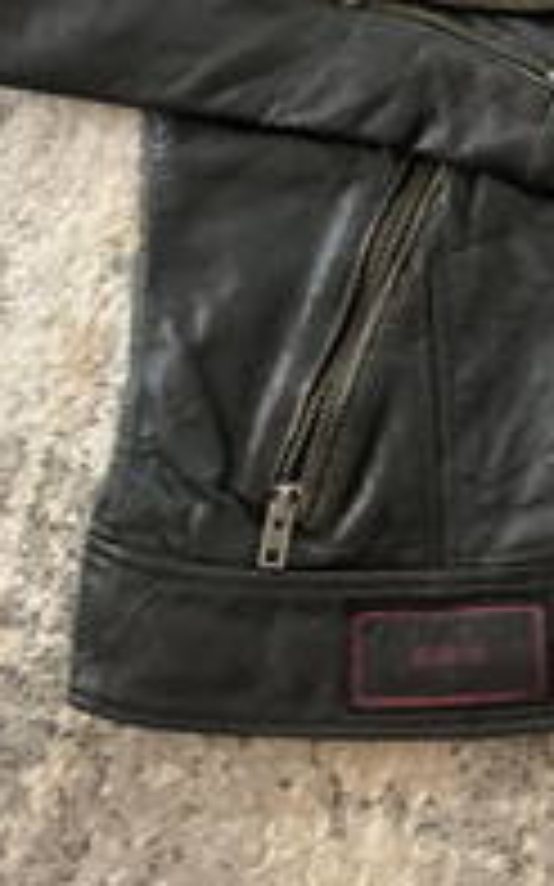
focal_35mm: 70
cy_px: 153
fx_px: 1692
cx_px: 795
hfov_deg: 17.1
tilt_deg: -82.7
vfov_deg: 28.6
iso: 640
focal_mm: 4.25
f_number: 1.8
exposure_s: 1/20
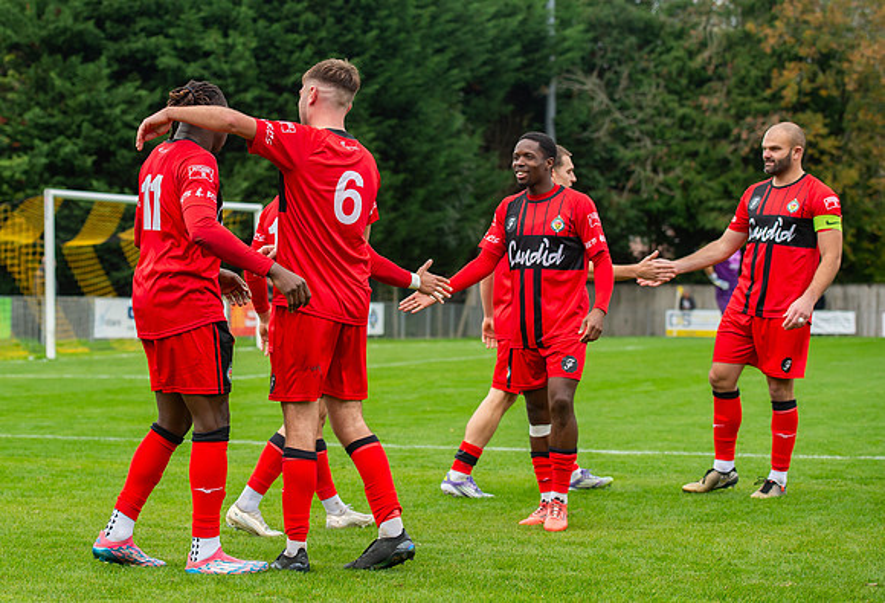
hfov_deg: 21.7
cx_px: 319
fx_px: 2303
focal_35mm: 93
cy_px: 246
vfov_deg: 14.9
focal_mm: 70
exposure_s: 1/1000
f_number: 4
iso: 800
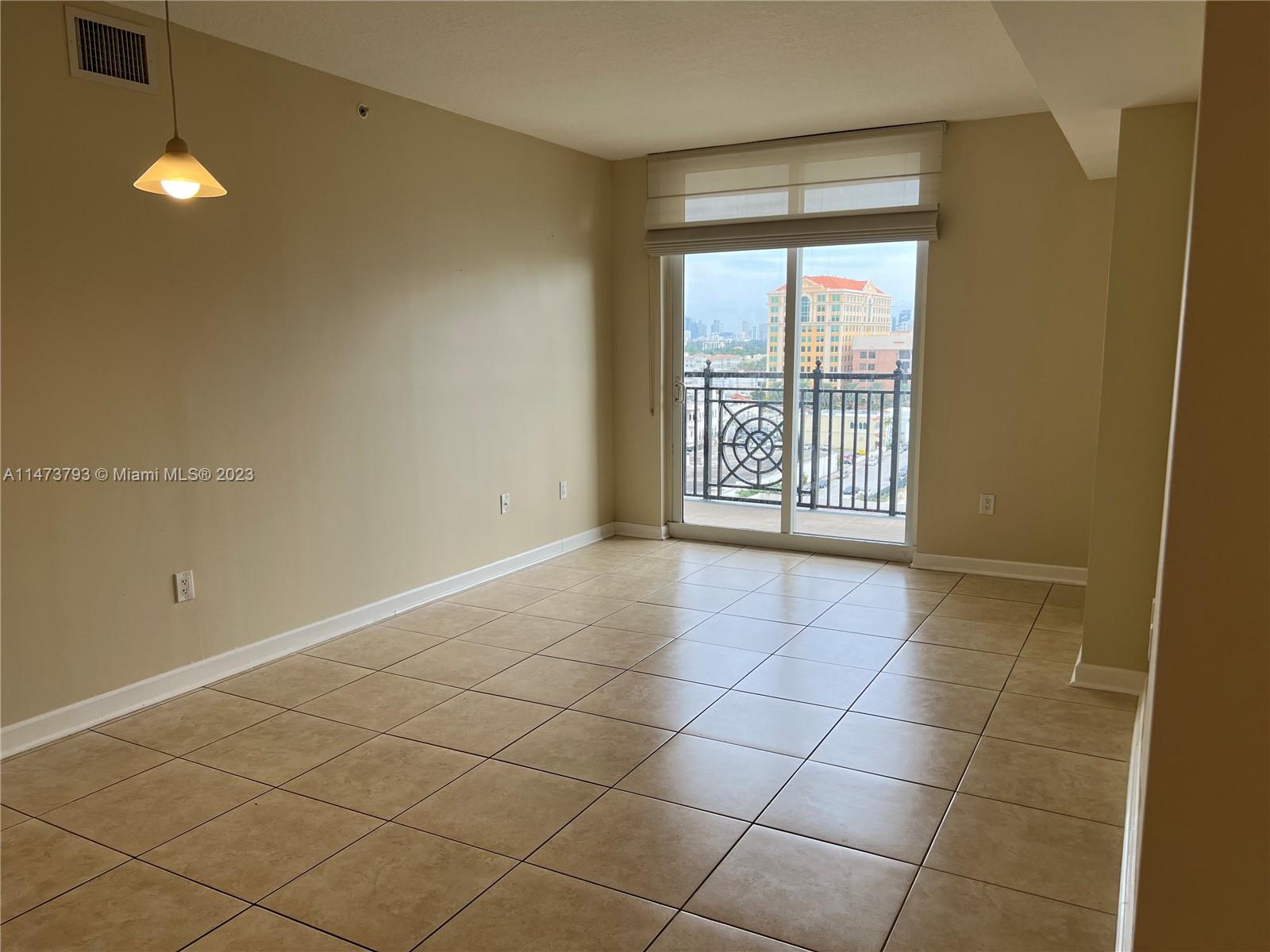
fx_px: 954
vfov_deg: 53.1
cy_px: 476
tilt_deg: -9.7
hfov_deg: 67.3
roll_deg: +0.1
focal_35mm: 26
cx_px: 635
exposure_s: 1/280
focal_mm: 5.7
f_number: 1.5
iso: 40
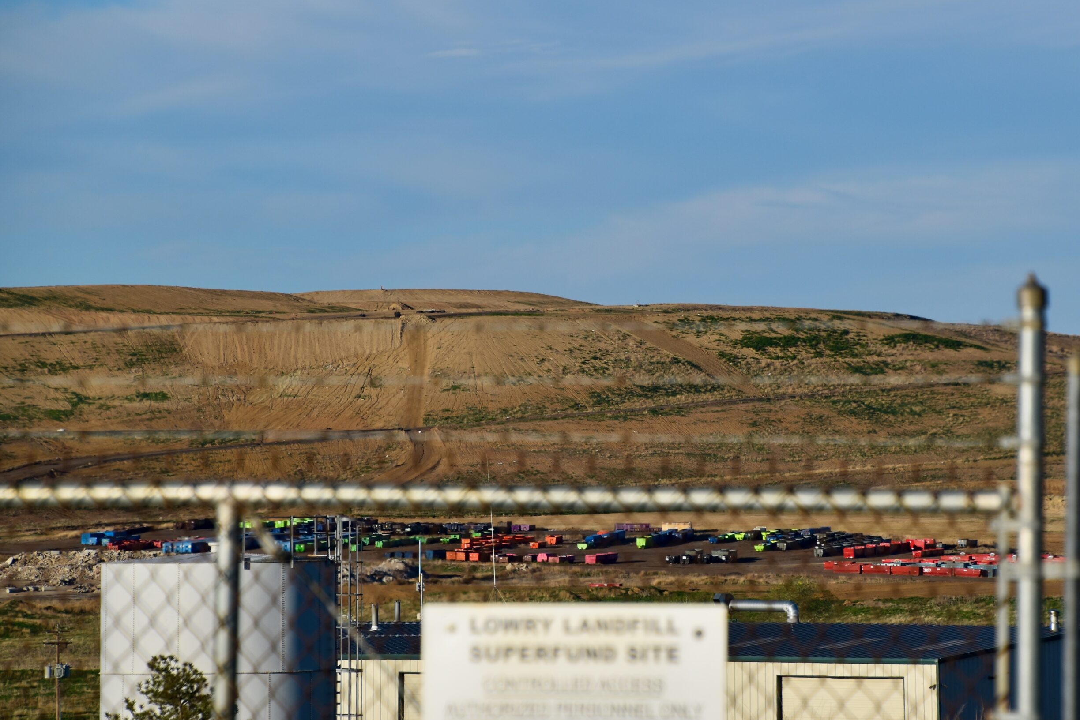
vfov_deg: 6.0
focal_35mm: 228
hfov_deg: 9.0
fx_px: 6826
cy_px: 368
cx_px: 543
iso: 100
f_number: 8
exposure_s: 1/640
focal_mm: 145
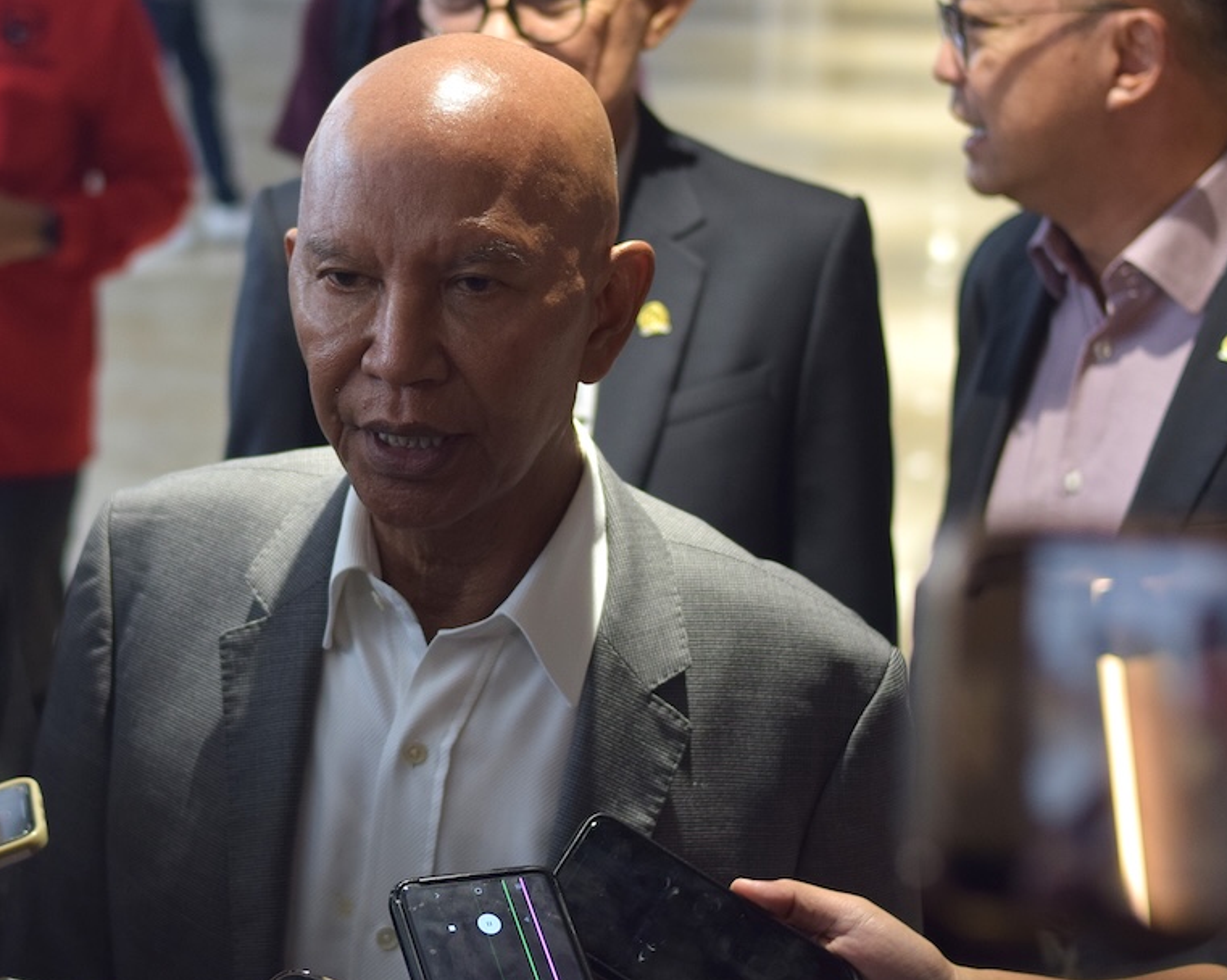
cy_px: 358
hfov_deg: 24.4
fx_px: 2822
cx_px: 439
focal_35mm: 78
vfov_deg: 19.7
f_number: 2
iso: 400
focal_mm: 35
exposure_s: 1/160
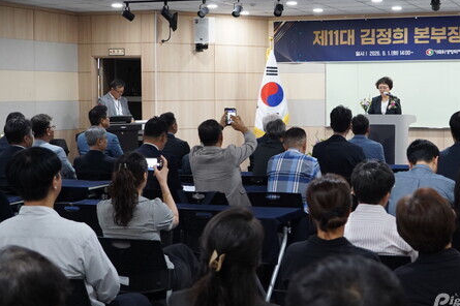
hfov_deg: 32.1
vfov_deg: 21.9
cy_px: 130
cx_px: 309
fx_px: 792
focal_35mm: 62
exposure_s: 1/160
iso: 3200
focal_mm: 31
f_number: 4
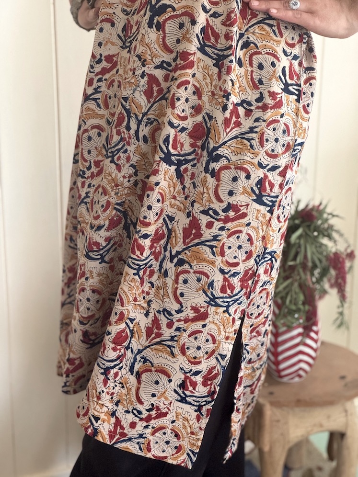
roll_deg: +0.0
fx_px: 1062
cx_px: 179
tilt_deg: -20.0
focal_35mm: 77
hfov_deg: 19.1
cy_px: 238
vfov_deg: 25.3
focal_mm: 9
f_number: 2.8
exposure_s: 1/60
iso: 320
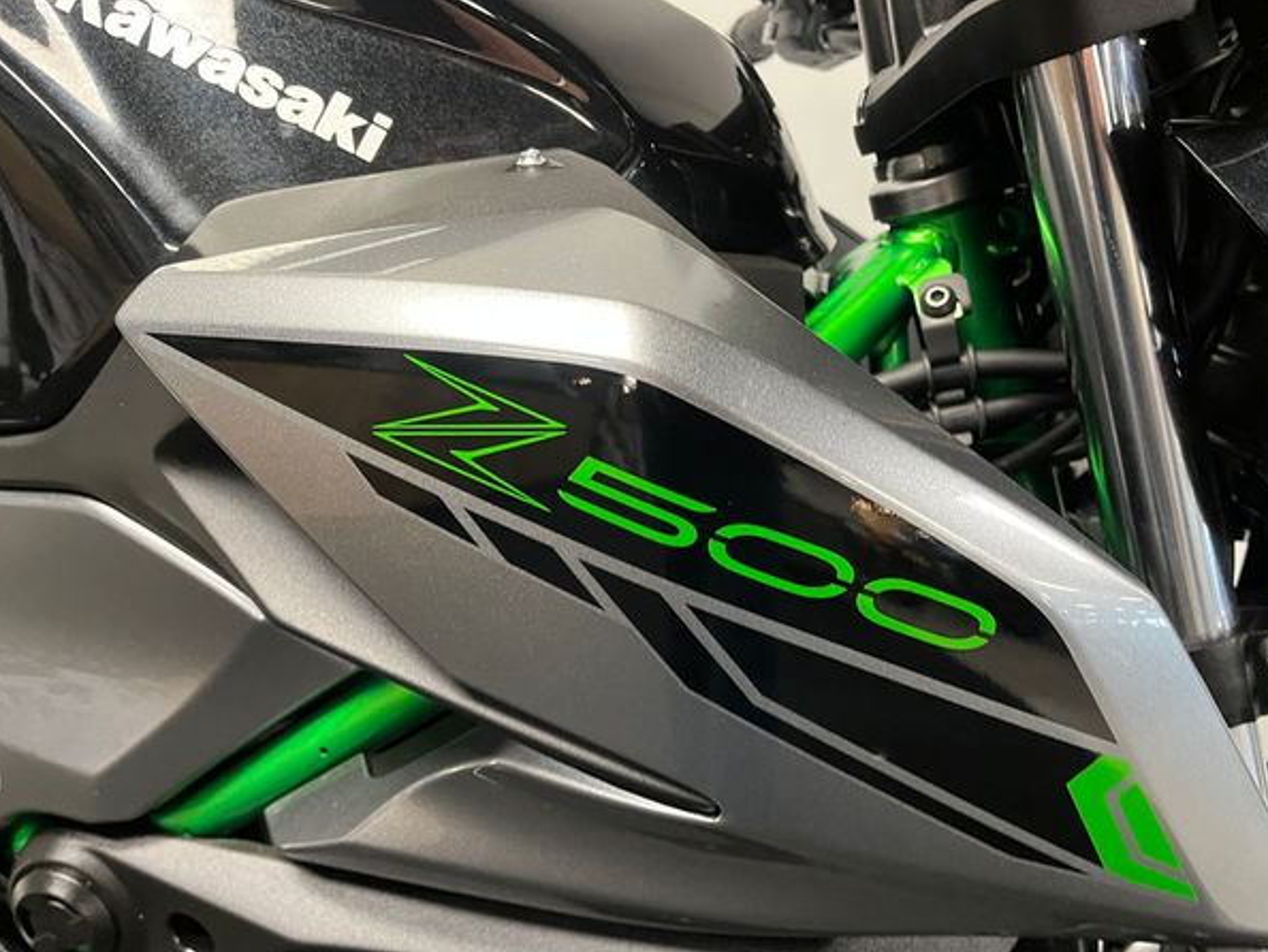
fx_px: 1026
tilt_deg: -27.0
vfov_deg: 49.7
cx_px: 677
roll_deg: -4.7
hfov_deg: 63.4
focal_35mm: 28
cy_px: 508
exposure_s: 1/50
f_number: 1.6
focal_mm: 5.1
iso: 400
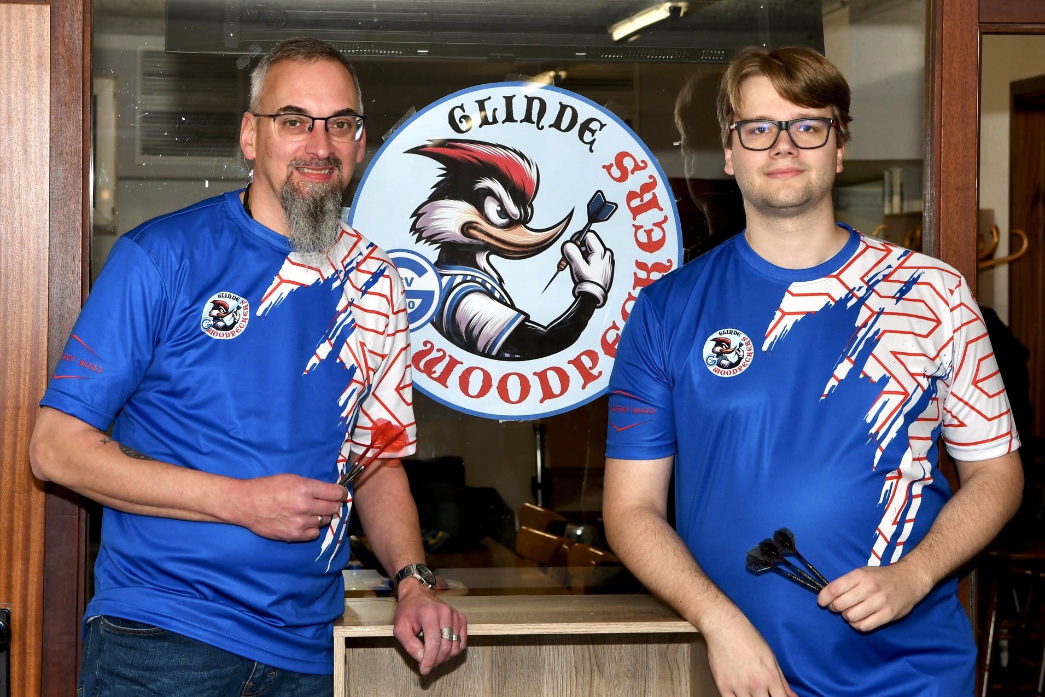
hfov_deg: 29.9
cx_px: 522
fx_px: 1959
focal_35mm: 68
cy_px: 348
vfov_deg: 20.2
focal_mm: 45
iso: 500
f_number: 5
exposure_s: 1/100
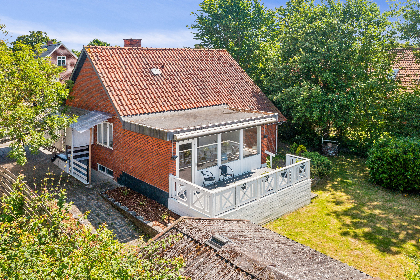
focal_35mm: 28
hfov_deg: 65.5
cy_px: 140
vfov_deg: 46.4
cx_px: 210
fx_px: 327
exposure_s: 1/100
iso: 200
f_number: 5
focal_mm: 10.3
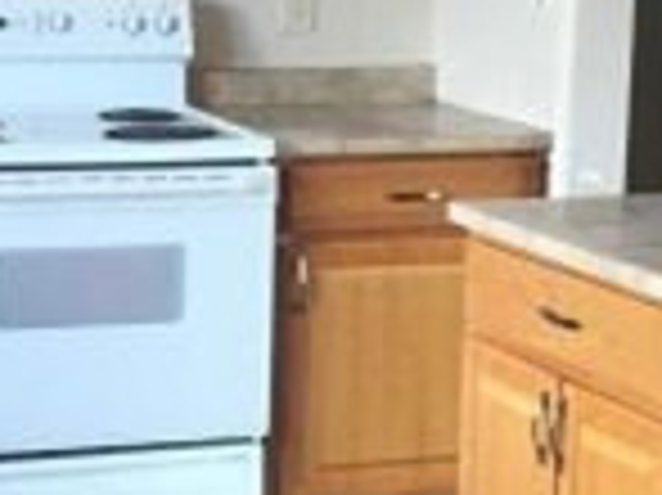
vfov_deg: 11.7
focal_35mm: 126
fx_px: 2408
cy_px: 320
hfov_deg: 15.6
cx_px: 383
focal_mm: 4.15
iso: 32
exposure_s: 1/30
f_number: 2.2
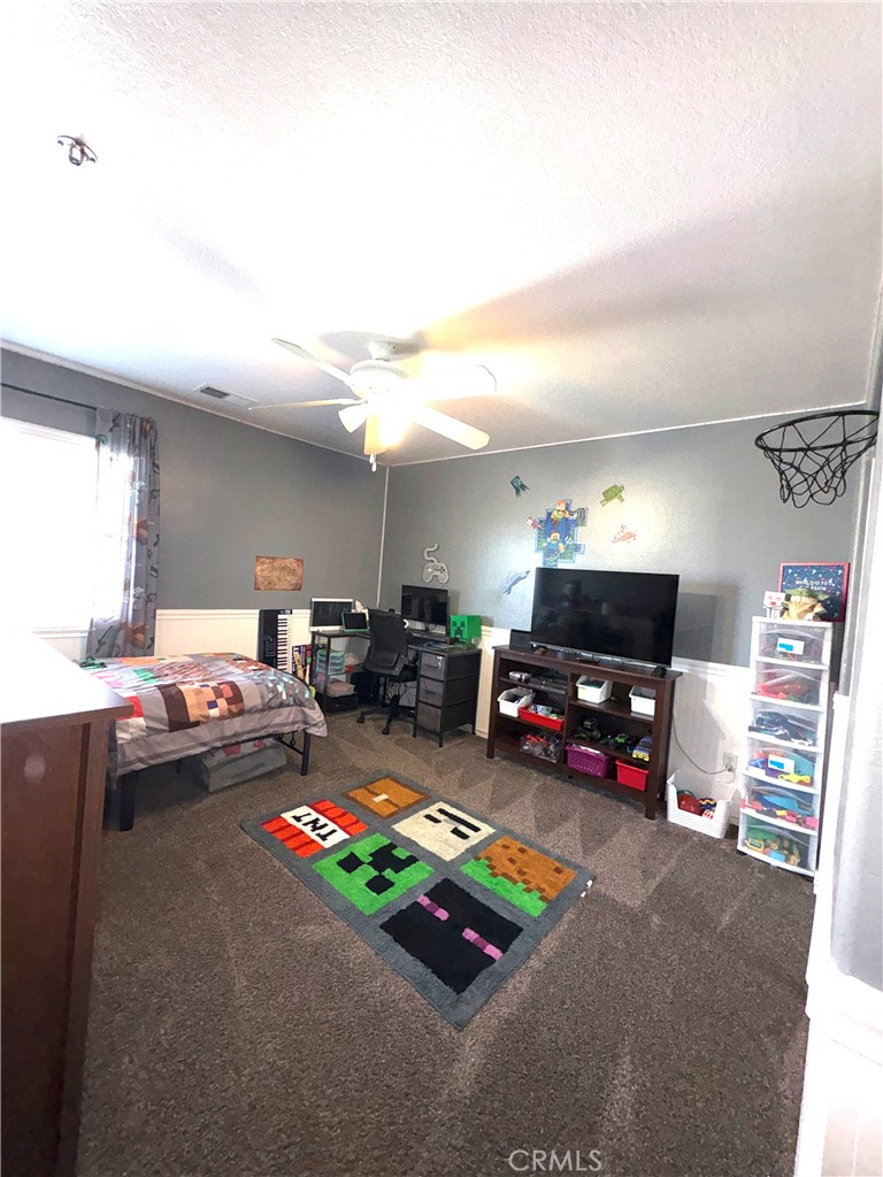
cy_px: 588
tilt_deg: -1.0
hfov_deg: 85.7
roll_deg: -4.2
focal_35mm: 14
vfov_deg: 102.1
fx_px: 476
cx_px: 442
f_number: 2.2
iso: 50
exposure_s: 1/62
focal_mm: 2.22
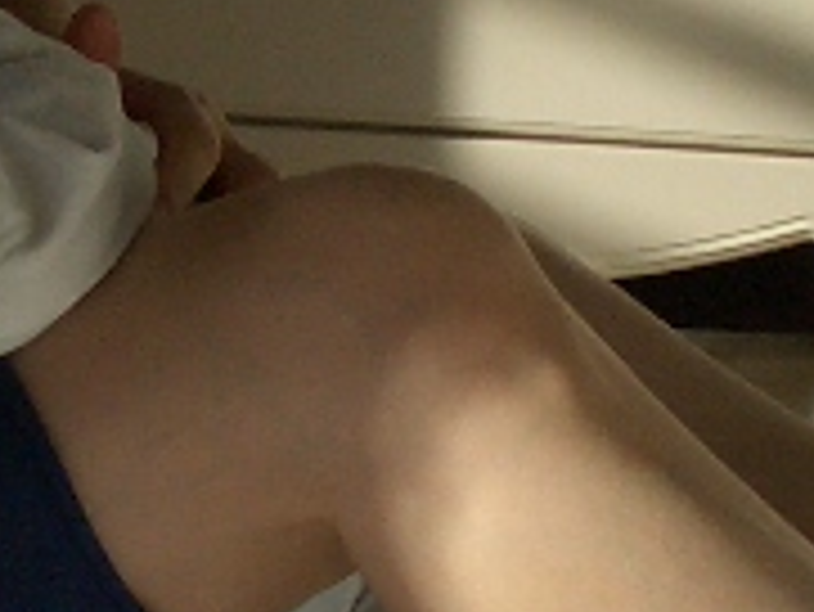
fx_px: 5977
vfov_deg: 5.9
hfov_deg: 7.8
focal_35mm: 254
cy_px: 99
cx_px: 409
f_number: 4.1
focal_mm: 7.8
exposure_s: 1/400
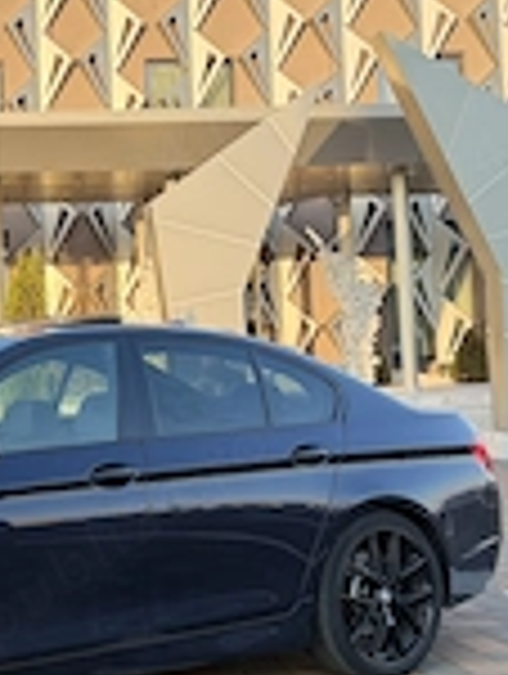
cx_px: -36
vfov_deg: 30.1
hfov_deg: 21.9
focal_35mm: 64
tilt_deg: +3.1
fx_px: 1249
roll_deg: +1.8
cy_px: 266
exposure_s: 1/510
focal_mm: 6.76
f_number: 1.78
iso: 100
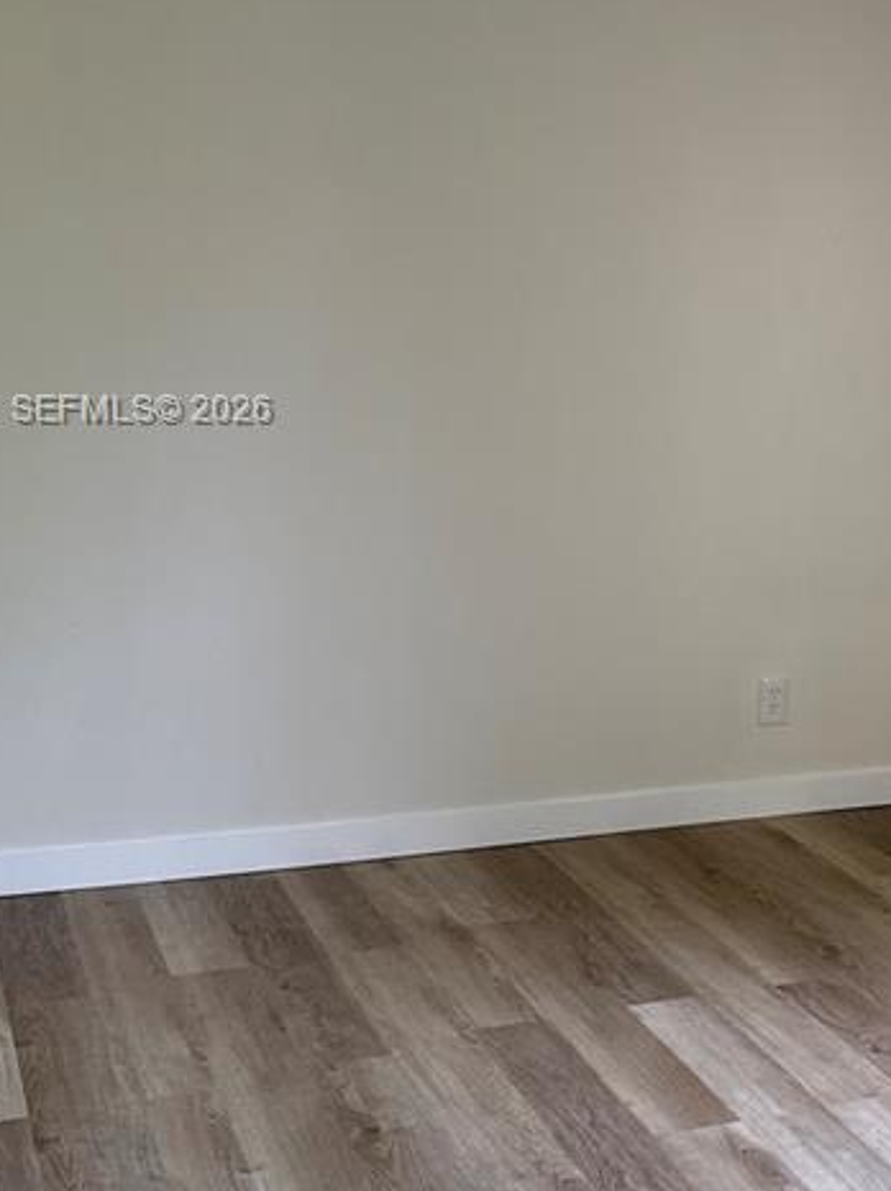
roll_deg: -2.0
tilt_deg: -0.7
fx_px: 2131
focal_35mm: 62
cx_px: 950
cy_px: 412
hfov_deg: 22.4
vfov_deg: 31.0
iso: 200
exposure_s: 1/121
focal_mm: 6.76
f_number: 1.78
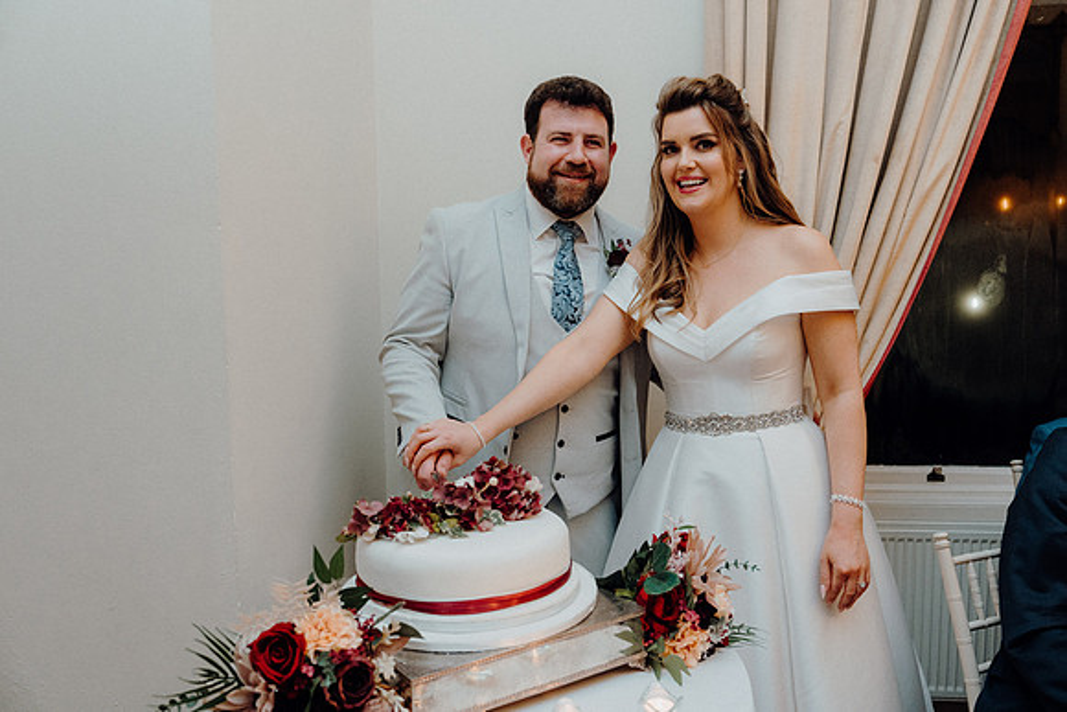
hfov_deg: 58.7
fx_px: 949
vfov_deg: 41.1
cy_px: 356
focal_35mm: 32
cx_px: 534
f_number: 3.5
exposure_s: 1/160
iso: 2500
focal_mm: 32
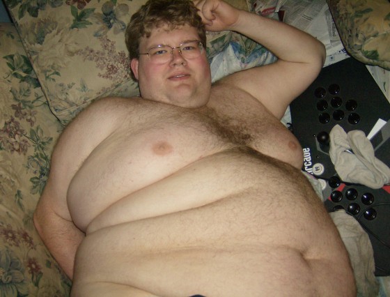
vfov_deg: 38.0
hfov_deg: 48.8
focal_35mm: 38
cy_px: 148
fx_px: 430
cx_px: 195
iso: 200
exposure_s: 1/66.6
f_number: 2.9
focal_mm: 6.4
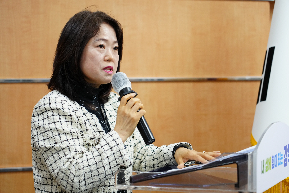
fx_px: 843
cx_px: 144
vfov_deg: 13.0
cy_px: 96
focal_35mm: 105
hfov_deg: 19.5
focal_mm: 105
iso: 2500
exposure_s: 1/200
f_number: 4
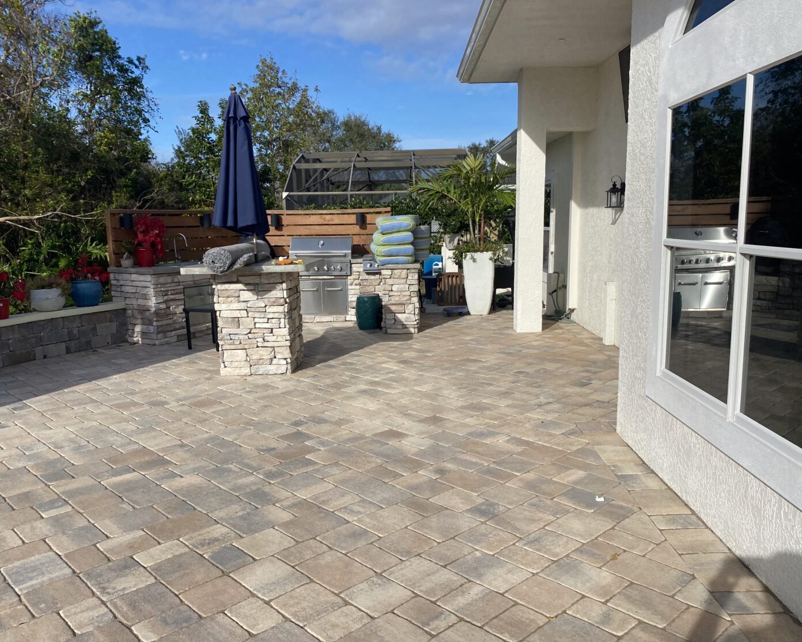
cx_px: 373
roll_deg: +2.6
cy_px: 321
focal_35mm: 28
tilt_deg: -11.4
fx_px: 665
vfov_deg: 51.5
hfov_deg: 62.1
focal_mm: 4.25
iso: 32
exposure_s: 1/4274
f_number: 1.8
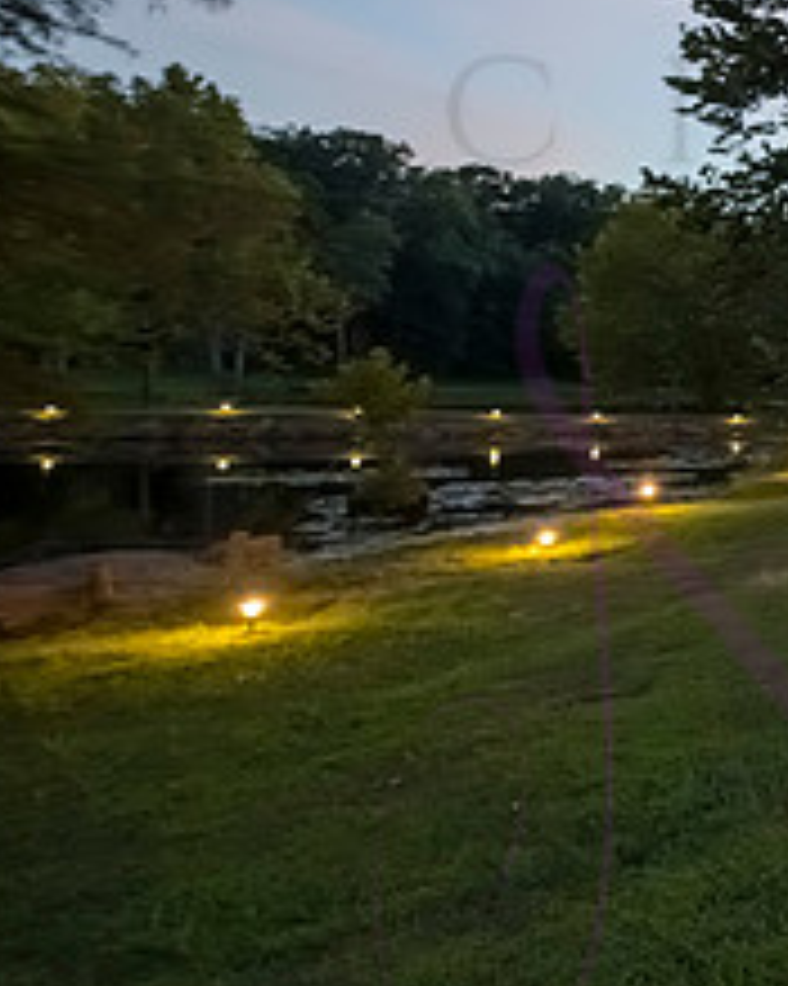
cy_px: 343
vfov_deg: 49.6
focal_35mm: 36
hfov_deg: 25.2
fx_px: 1050
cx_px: 1293
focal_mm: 14
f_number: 2.8
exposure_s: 1/8
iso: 5000
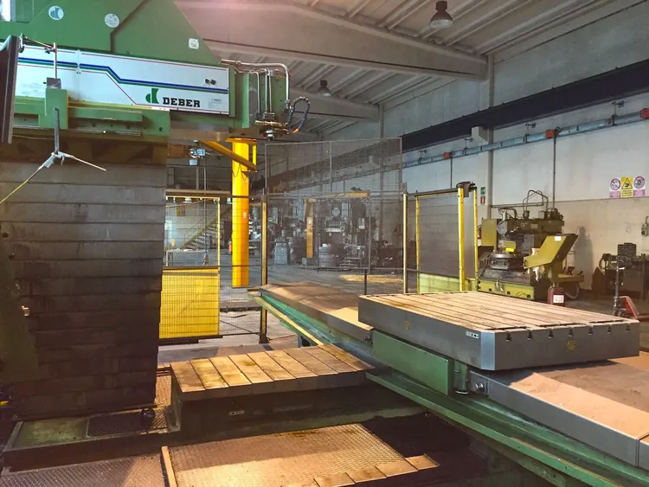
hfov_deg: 61.6
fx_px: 544
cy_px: 244
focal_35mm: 29
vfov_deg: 48.3
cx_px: 324
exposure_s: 1/20
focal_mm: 4.15
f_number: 2.2
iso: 250
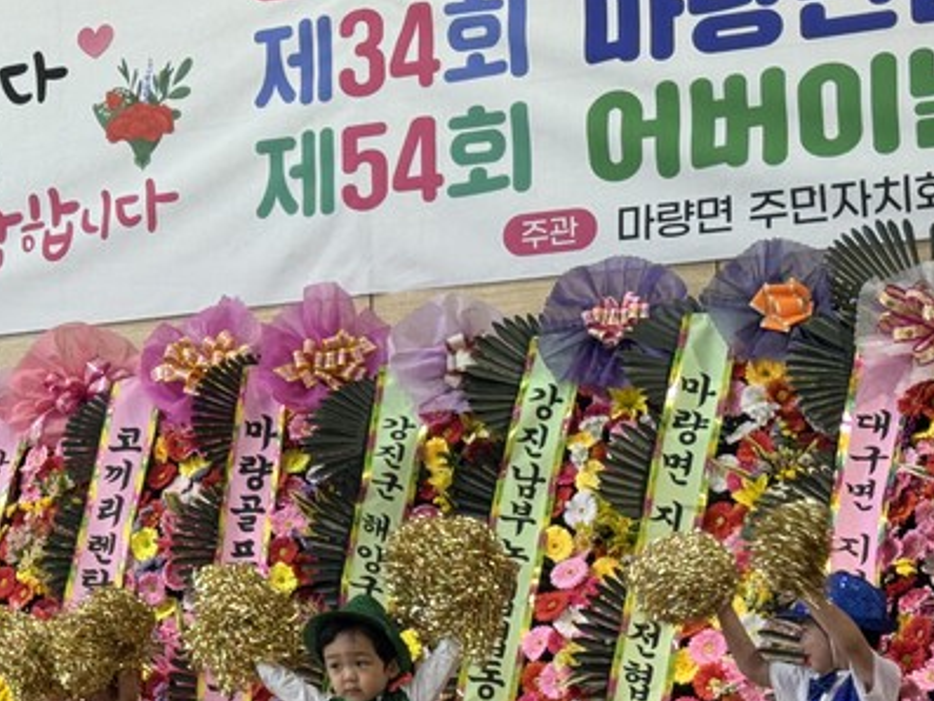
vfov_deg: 12.8
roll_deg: +0.1
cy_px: 461
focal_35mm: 116
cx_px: 59
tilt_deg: +7.0
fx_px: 3131
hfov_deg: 16.7
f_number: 1.78
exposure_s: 1/60
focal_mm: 6.76
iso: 64
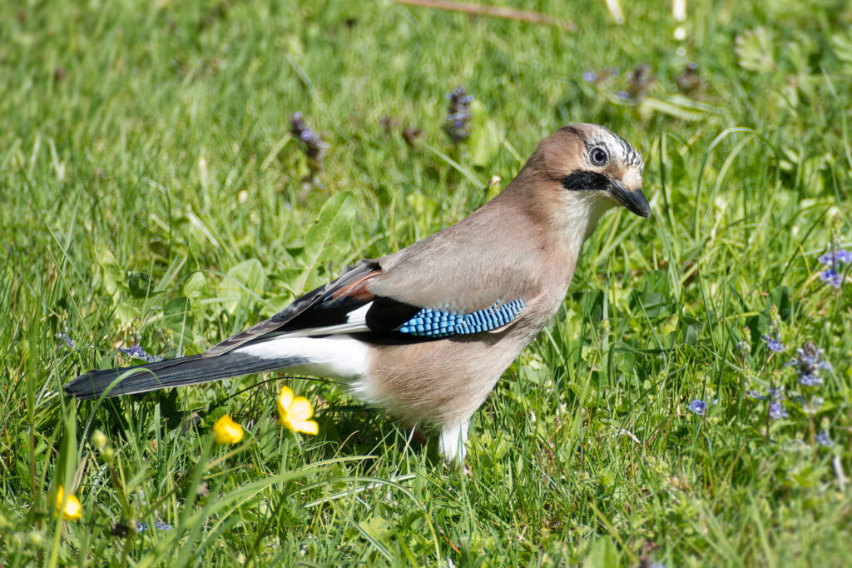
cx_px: 426
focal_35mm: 400
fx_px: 9463
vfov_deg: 3.4
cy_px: 284
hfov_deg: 5.2
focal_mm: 146
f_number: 4
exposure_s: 1/640
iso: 125
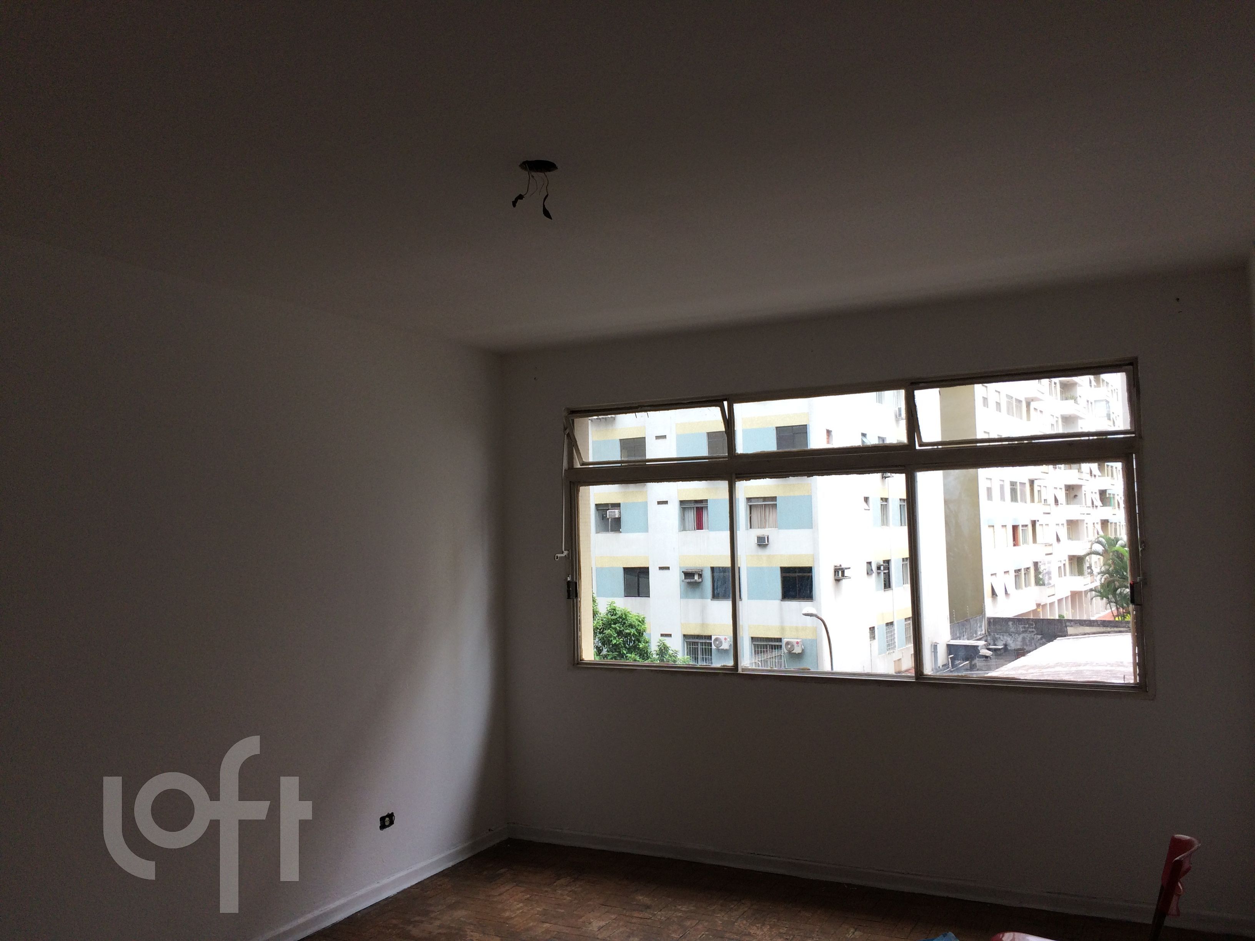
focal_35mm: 29
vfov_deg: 48.2
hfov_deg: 61.7
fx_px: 1051
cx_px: 628
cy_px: 470
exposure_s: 1/120
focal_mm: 4.15
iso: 64
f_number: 2.2
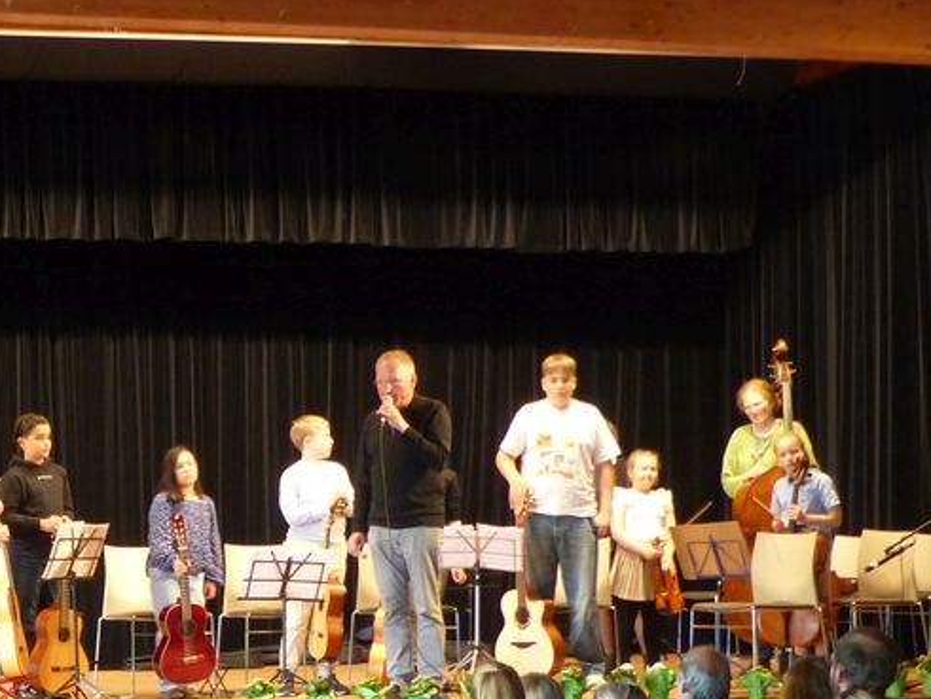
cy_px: 653
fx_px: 2530
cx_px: -30
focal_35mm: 94
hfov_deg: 20.1
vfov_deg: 15.5
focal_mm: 7.6
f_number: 2.8
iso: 400
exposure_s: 1/15
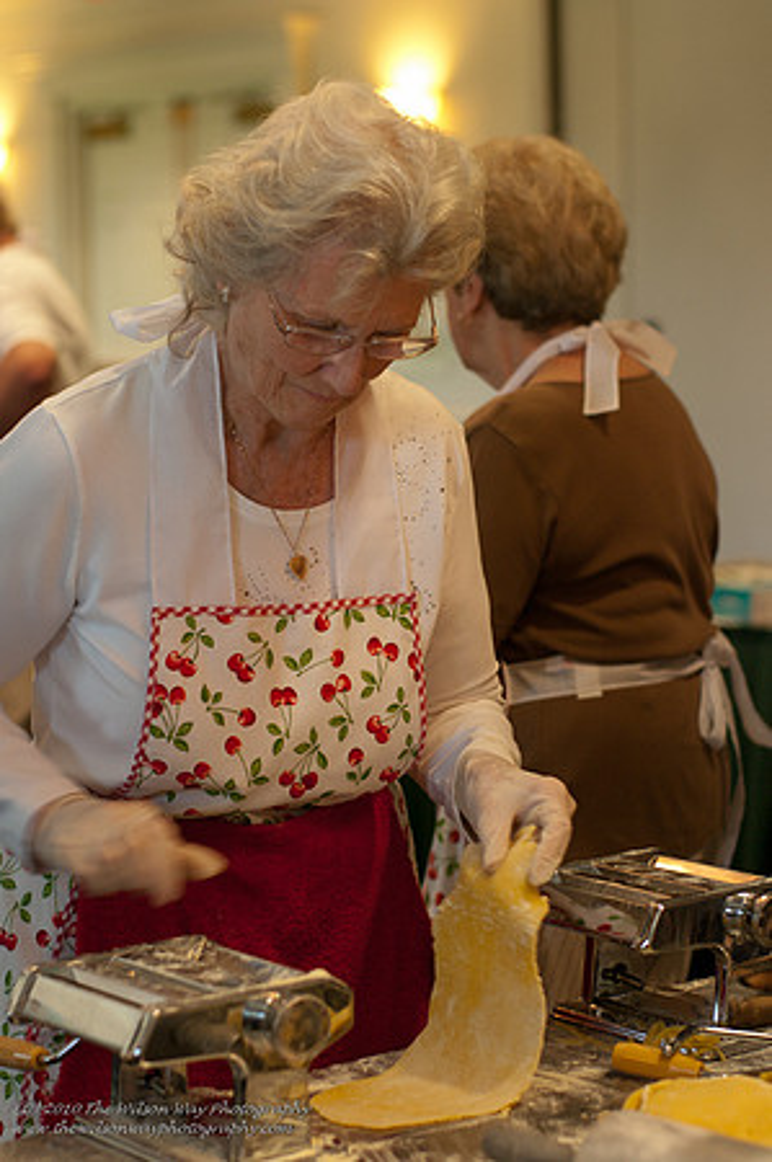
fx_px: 2418
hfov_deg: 18.1
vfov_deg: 27.0
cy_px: 581
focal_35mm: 75
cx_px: 386
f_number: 2.8
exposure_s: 1/90
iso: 800
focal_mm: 50
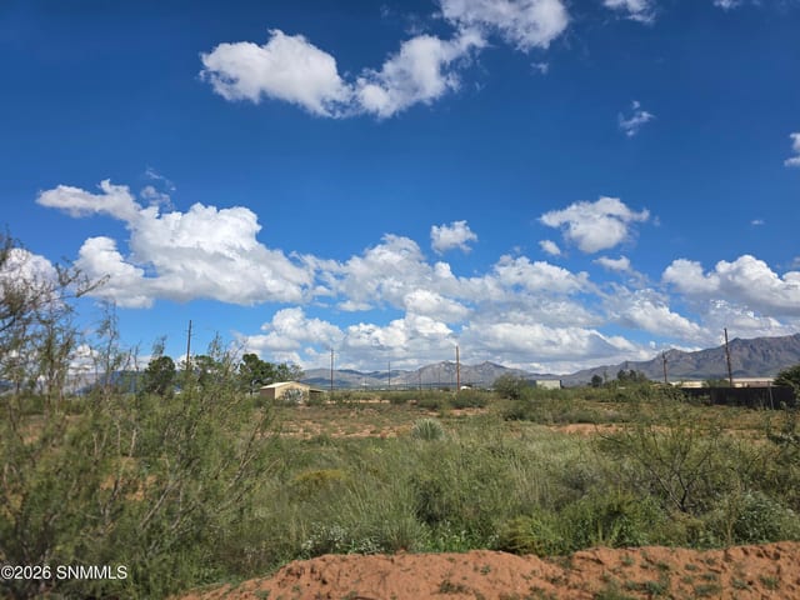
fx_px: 532
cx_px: 400
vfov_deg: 58.9
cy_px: 300
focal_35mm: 23
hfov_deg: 73.9
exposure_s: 1/1283
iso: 12
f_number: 1.7
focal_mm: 6.3
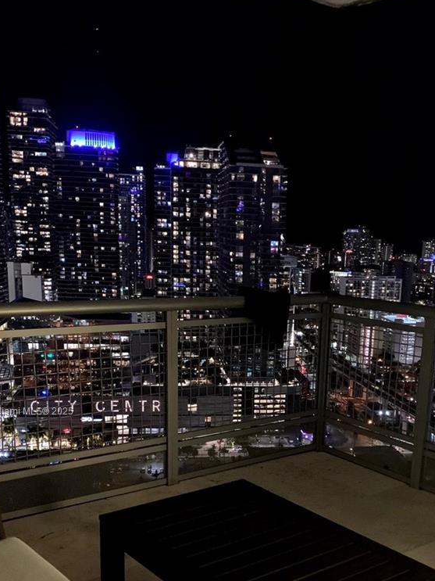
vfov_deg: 43.8
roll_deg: -2.8
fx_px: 704
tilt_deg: -13.3
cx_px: 282
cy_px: 412
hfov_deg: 34.1
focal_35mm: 42
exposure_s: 1/15
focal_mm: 4.25
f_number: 1.8
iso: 800
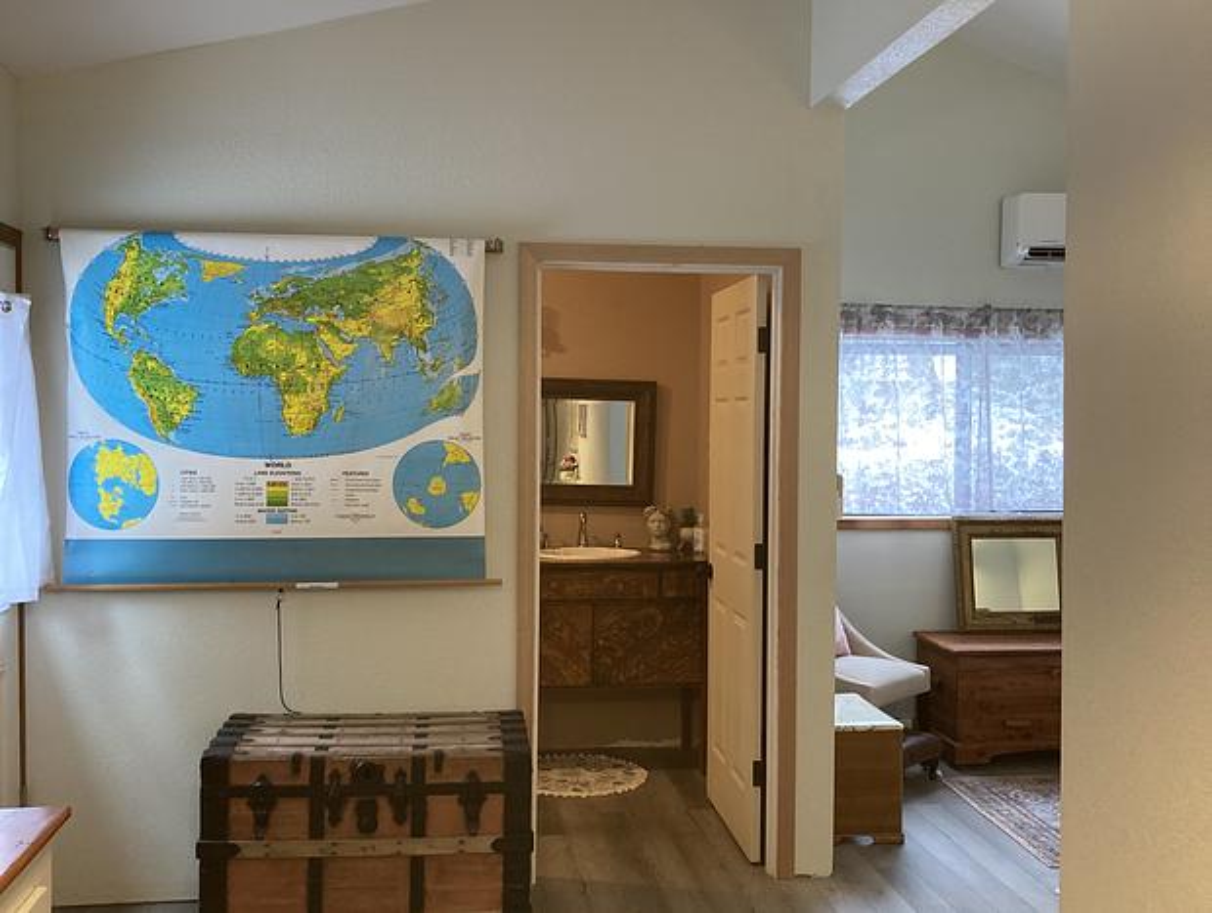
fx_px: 982
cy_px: 456
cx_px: 606
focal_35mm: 28
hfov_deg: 63.4
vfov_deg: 49.9
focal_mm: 3.99
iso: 125
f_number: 1.8
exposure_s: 1/60
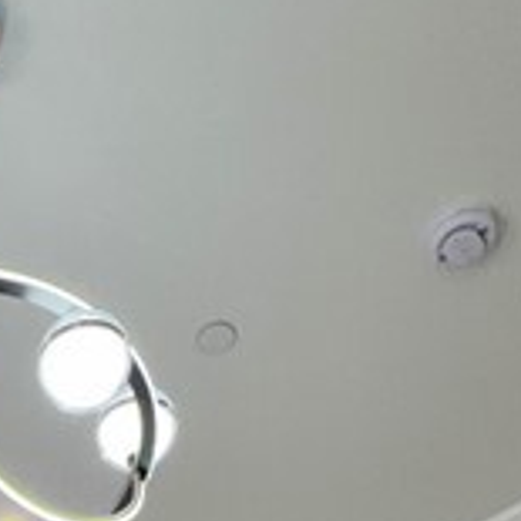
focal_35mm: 82
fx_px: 1396
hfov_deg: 19.5
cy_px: 1136
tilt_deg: +15.3
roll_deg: -2.2
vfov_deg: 15.4
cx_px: -158
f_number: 2.2
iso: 64
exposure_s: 1/120
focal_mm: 2.22
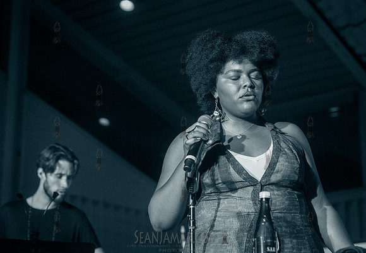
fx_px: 921
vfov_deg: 15.6
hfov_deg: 22.5
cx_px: 159
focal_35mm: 90
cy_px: 129
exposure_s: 1/500
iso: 6400
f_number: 4.5
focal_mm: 80
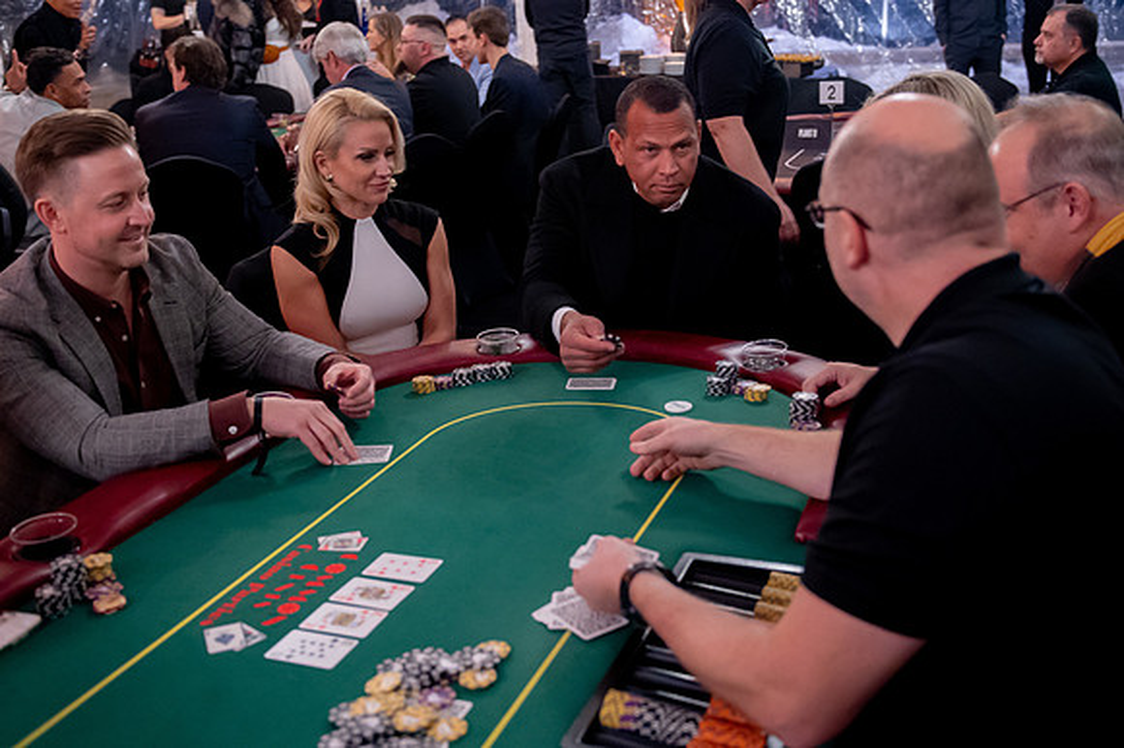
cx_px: 572
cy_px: 282
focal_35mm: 42
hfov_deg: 46.9
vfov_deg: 32.0
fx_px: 1297
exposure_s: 1/80
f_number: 2.8
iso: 4000
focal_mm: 31
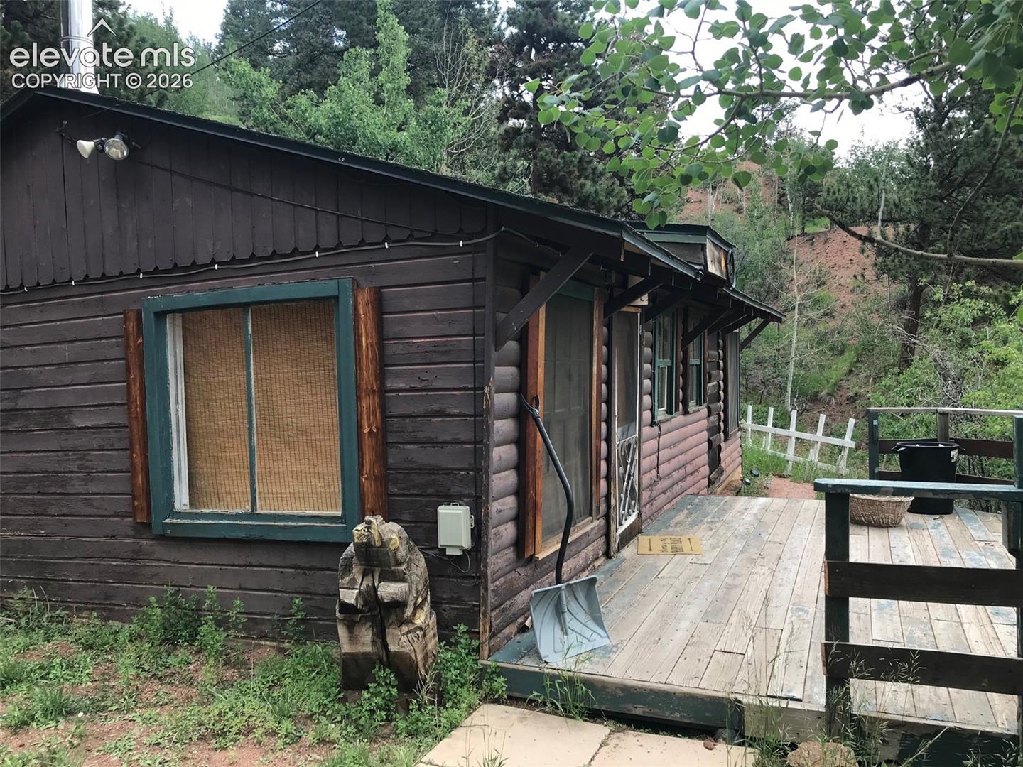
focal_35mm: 28
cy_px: 384
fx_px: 827
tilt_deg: +0.2
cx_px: 512
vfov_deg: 49.7
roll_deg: +2.3
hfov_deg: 63.4
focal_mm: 3.99
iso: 20
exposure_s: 1/396
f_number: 1.8
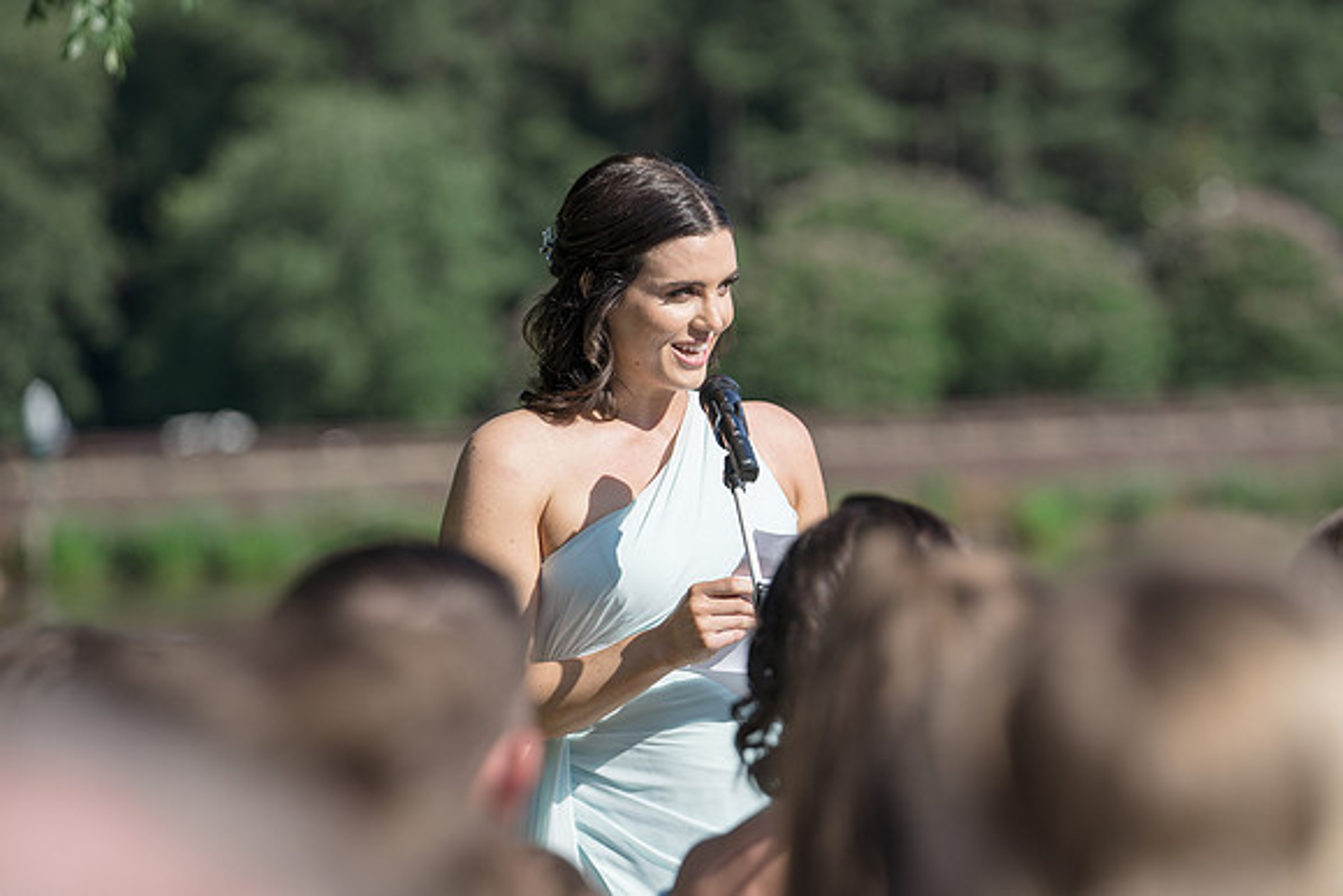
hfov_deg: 9.3
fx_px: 8223
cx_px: 737
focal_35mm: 220
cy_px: 445
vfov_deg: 6.2
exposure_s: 1/1000
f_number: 4
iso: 100
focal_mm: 200
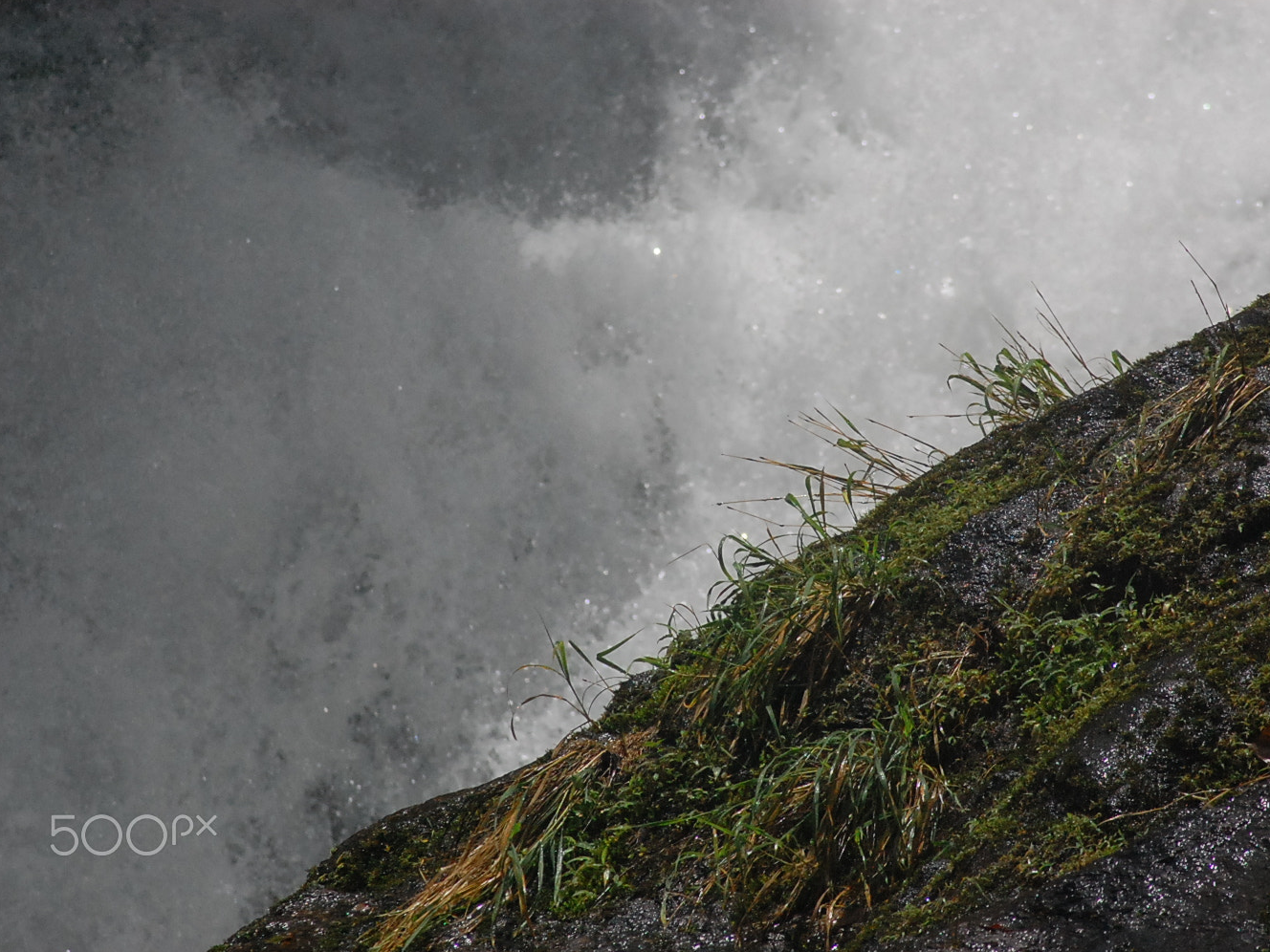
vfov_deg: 4.1
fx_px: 13171
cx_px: 713
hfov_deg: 5.5
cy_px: 475
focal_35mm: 359
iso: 1600
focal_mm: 220
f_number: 13
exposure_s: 1/4000
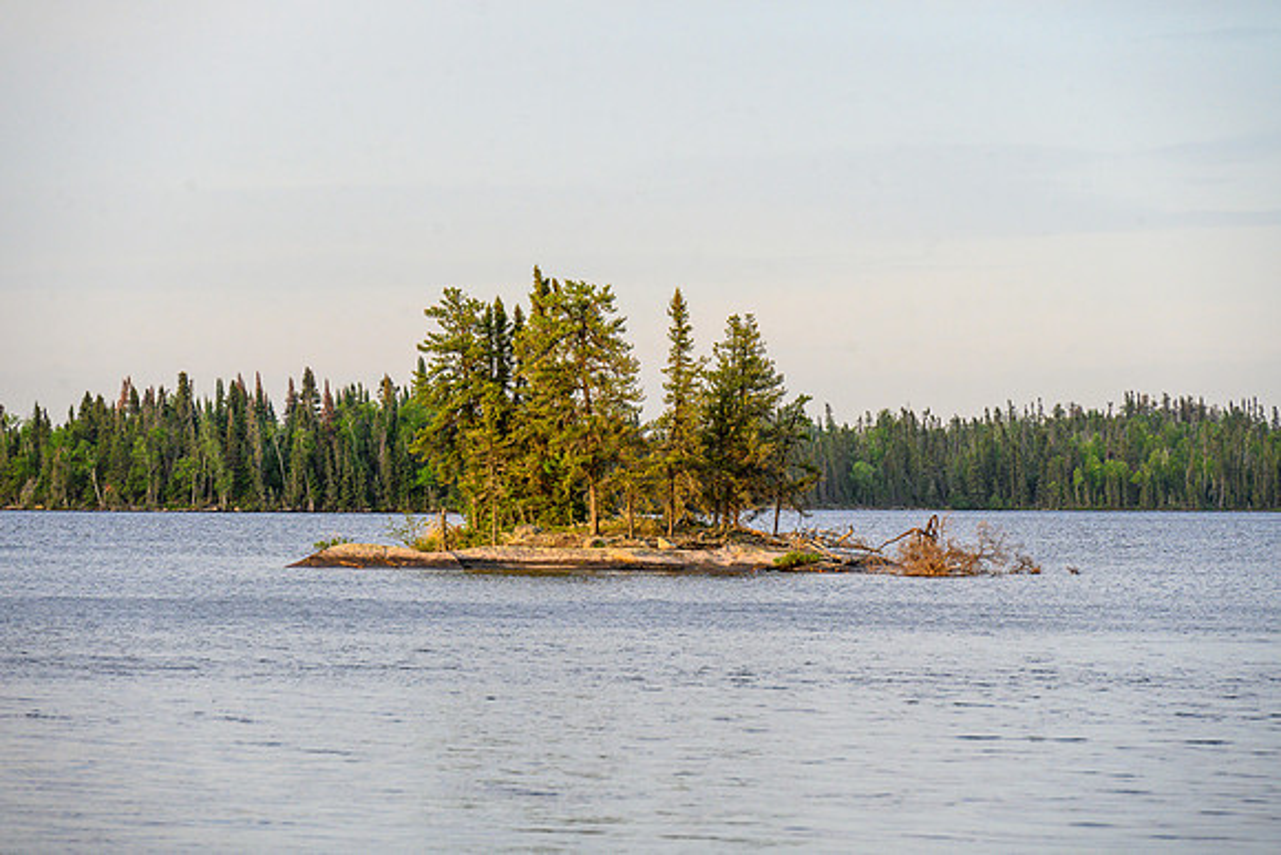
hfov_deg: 12.1
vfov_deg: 8.1
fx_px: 6050
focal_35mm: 170
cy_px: 428
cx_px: 640
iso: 1400
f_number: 8
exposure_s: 1/400
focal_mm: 170
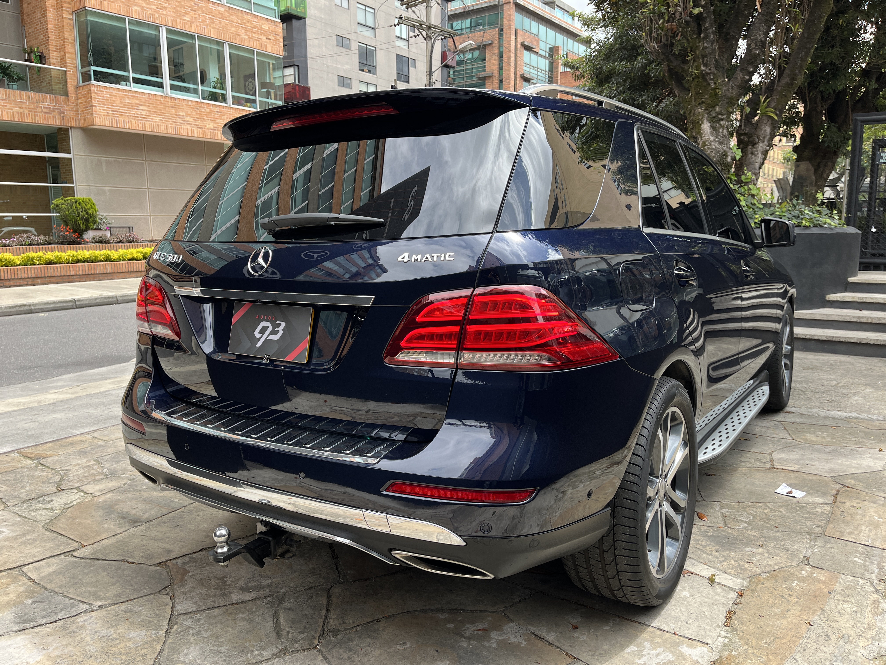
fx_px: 665
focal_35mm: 26
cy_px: 332
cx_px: 443
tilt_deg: -9.6
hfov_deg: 67.3
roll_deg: +0.5
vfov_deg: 53.1
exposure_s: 1/520
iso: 50
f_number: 1.6
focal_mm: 5.1
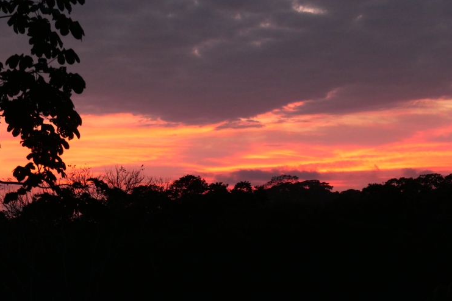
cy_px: 162
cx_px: 242
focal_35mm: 95
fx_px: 1193
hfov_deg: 21.5
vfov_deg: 14.4
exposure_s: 1/60
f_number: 5
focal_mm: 32.2
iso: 1600
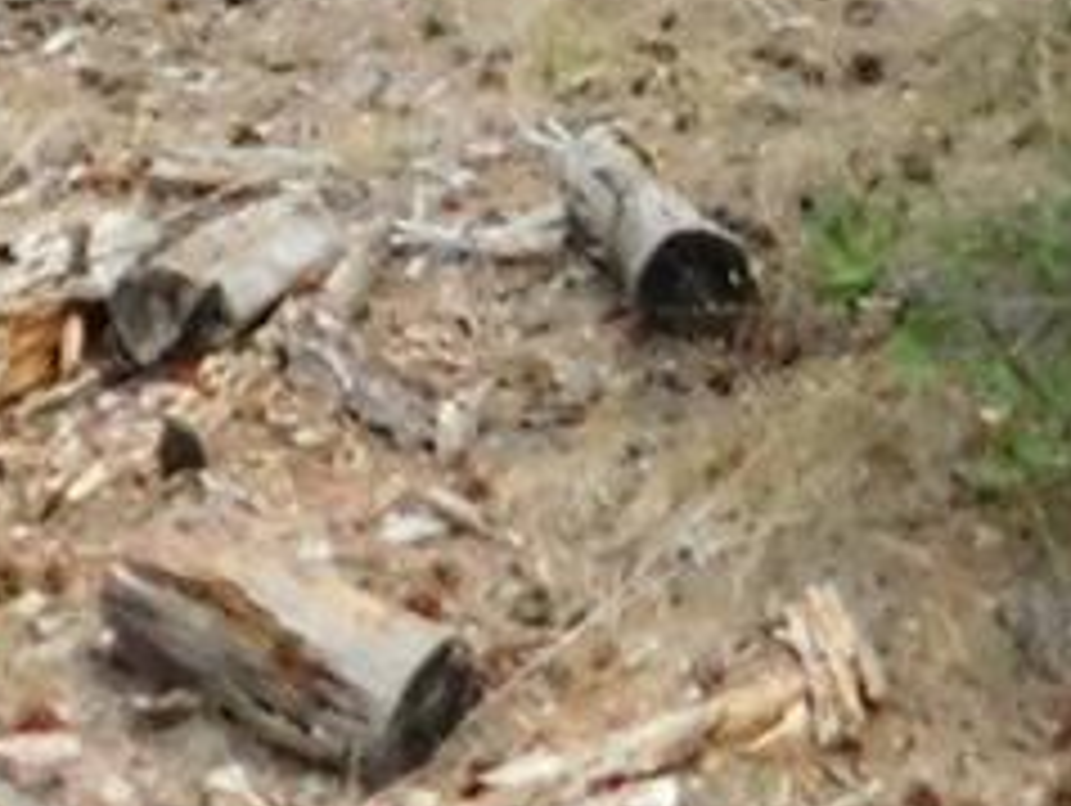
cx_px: 225
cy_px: -1099
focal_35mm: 139
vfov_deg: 9.5
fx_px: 4305
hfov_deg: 14.1
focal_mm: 4
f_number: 6
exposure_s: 1/500
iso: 800
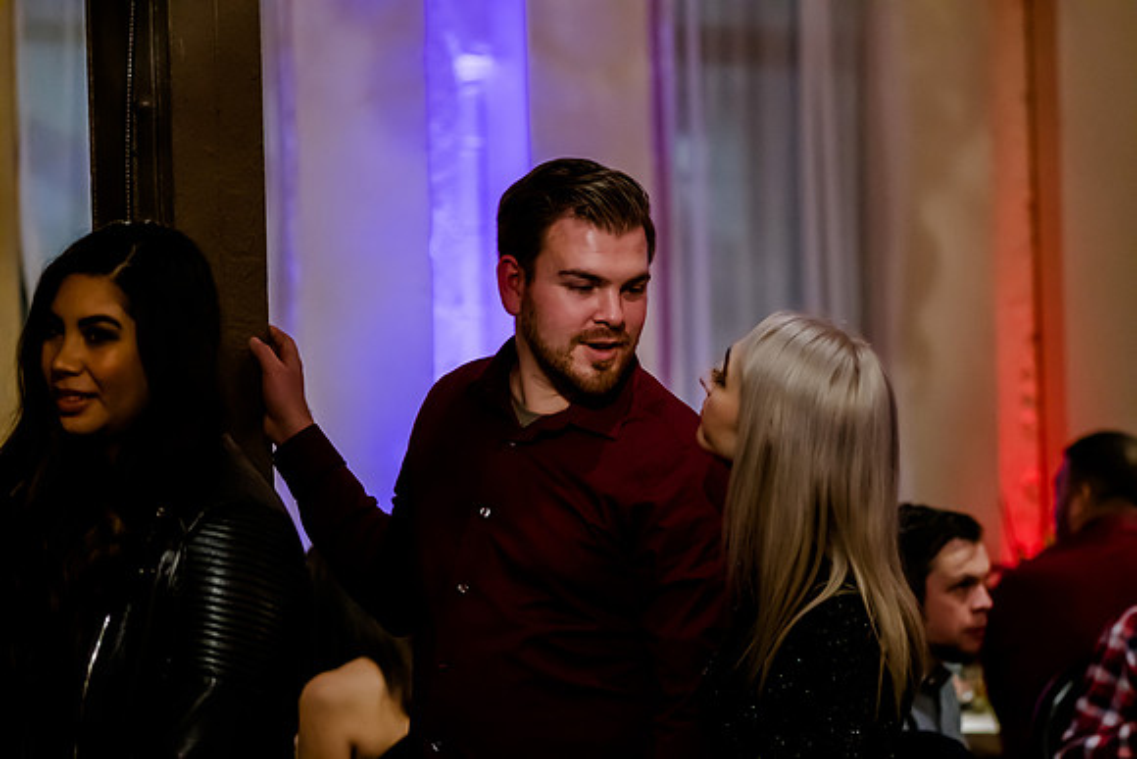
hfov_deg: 13.0
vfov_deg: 8.7
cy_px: 380
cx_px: 568
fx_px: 4975
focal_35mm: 158
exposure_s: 1/250
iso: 4000
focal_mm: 105
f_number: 2.8
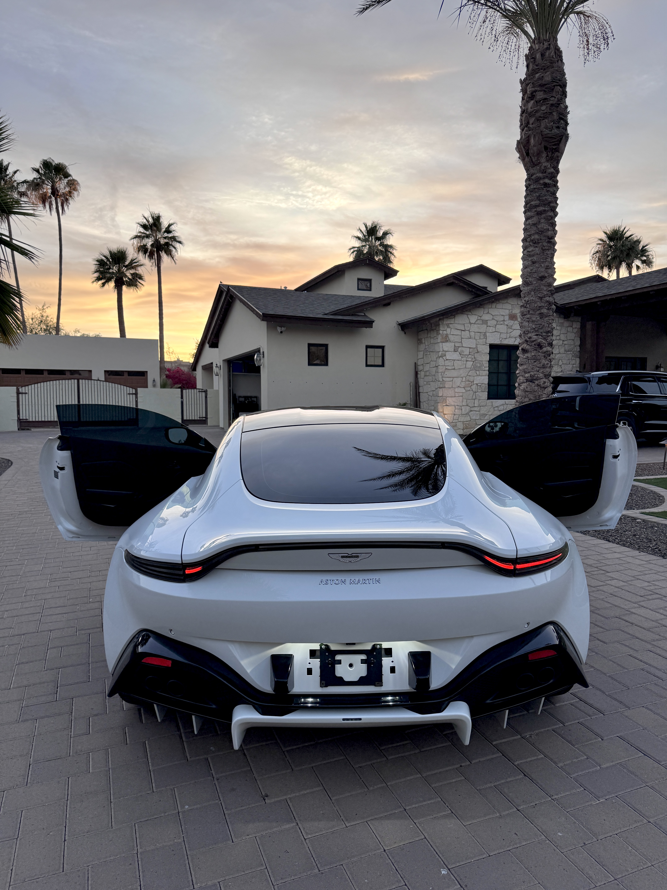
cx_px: 334
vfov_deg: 71.6
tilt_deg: -4.2
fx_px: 617
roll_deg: +0.1
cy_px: 445
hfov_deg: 56.8
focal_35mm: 24
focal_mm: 6.76
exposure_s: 1/522
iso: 80
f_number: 1.78
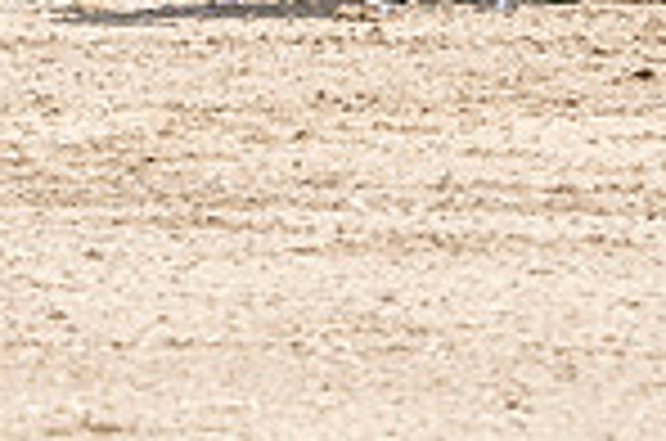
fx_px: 19457
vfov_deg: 1.3
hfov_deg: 2.0
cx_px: 432
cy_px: -371
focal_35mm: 1054
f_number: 5.6
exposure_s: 1/400
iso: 100
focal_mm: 268
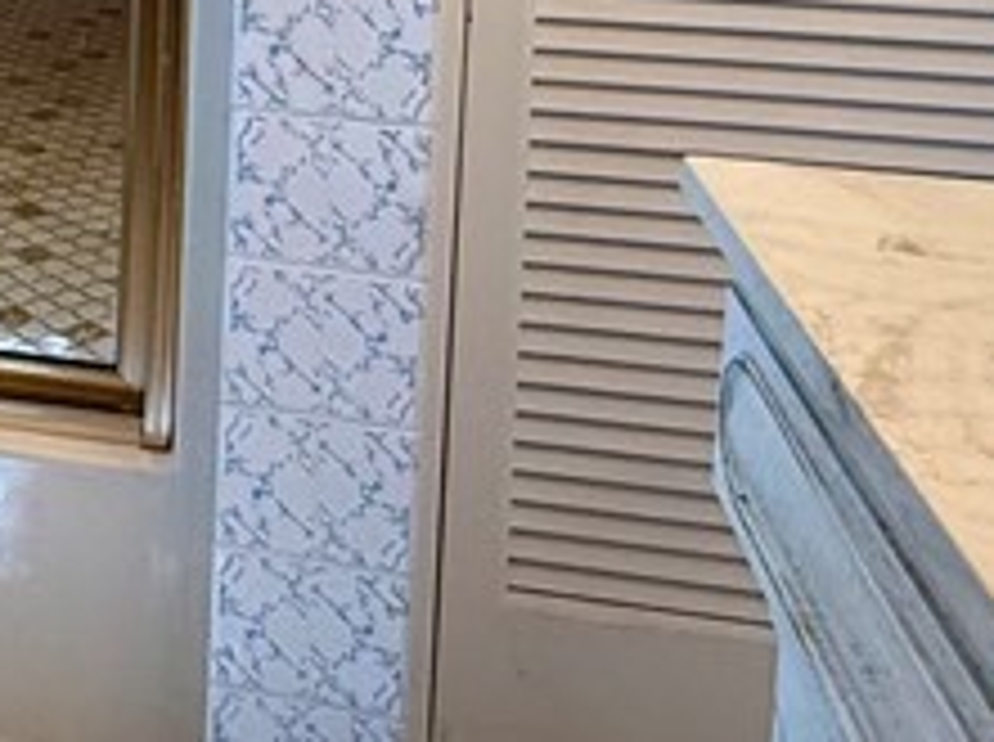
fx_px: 1863
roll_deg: -0.3
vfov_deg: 20.3
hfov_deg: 26.2
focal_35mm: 65
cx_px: -238
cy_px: -265
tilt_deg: -6.2
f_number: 2.2
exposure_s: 1/60
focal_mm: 2.22
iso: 200
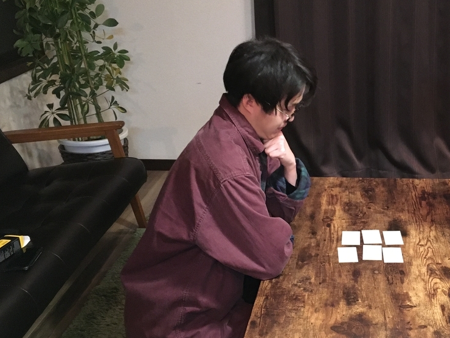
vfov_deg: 30.8
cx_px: 363
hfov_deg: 38.8
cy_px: 206
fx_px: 611
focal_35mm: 47
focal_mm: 4.15
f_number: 2.2
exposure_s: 1/17
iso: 400
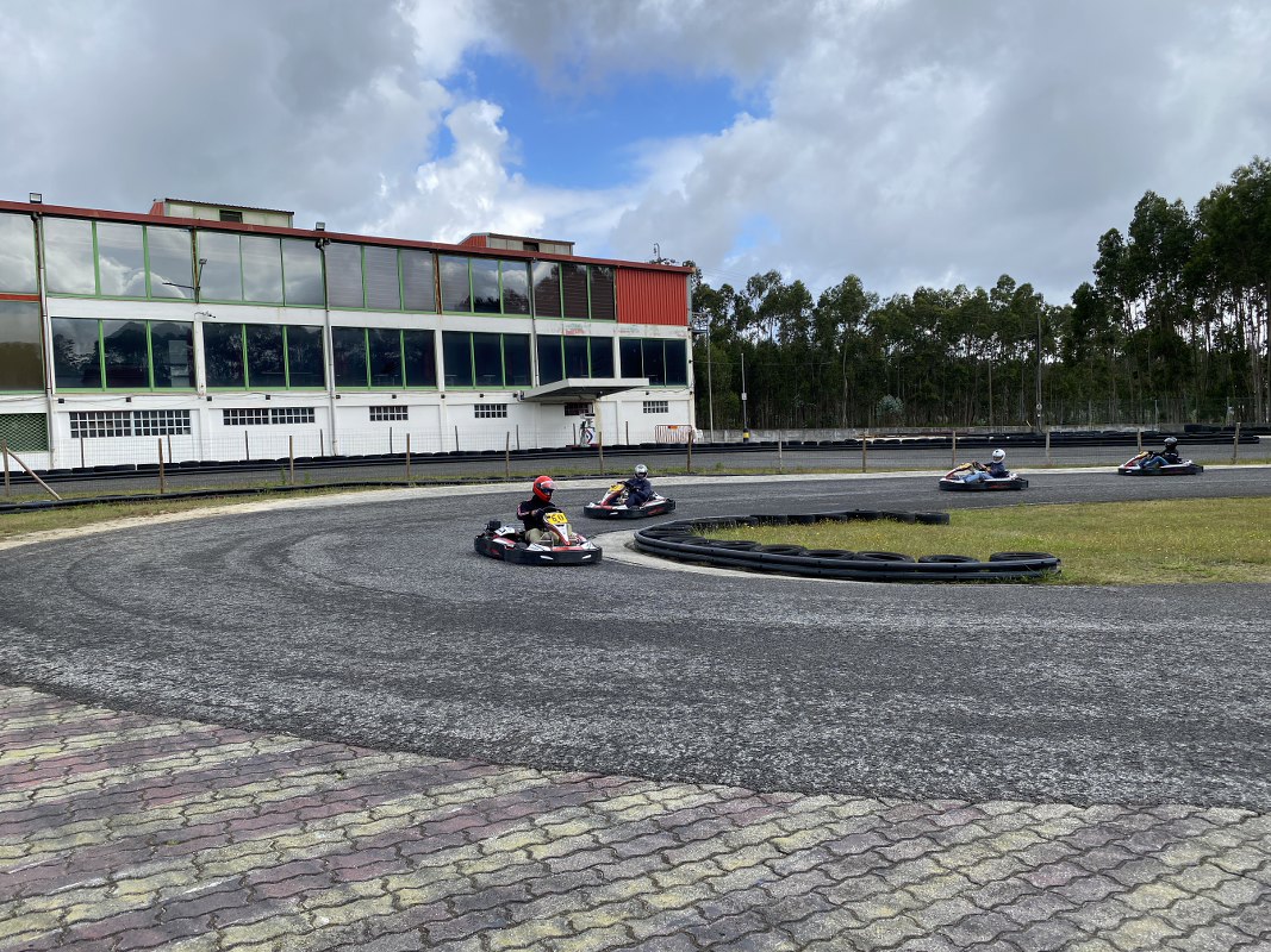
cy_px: 476
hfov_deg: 67.3
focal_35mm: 26
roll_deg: +2.5
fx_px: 955
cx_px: 636
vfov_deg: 53.1
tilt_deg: -3.7
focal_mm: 4.25
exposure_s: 1/1157
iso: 32
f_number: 1.8
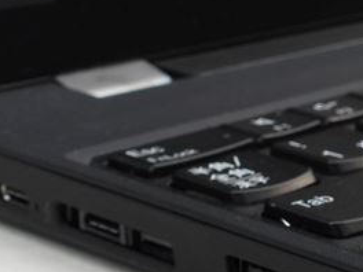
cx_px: 524
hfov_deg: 14.5
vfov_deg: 11.6
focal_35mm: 128
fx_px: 1342
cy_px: 177
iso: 100
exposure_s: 1/40
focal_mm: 5.9
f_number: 3.2
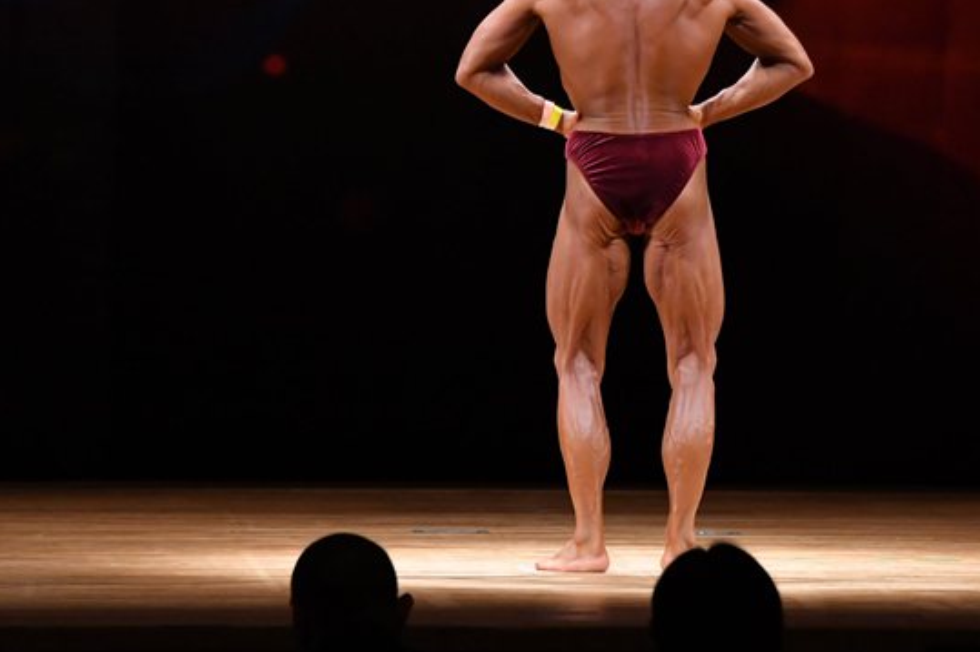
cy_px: 203
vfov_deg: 4.0
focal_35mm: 345
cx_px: 554
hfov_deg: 6.0
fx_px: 9388
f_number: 5.6
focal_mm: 160
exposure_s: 1/400
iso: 4000
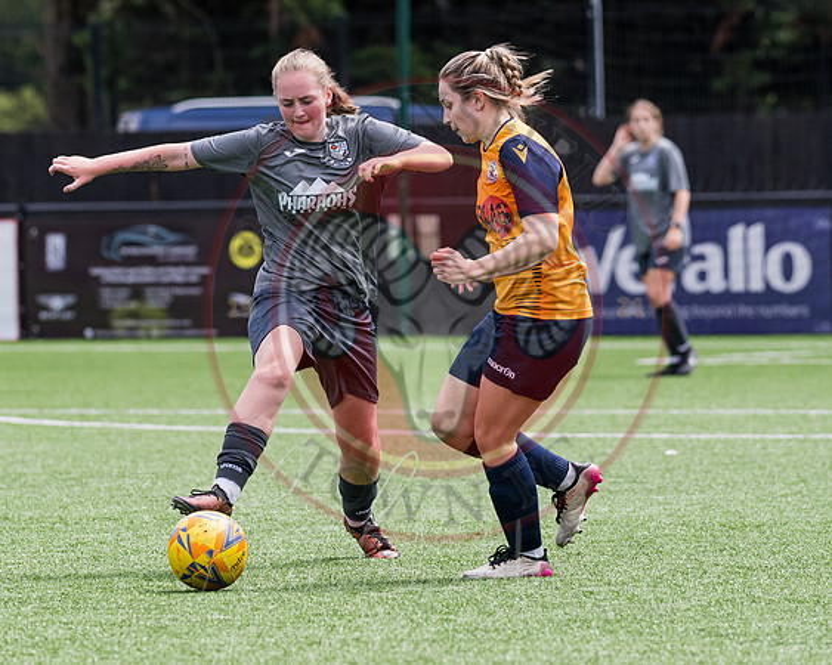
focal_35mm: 316
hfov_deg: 6.1
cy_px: 444
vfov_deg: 4.9
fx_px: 7788
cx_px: 436
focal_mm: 135
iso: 200
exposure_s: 1/2500
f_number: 3.2
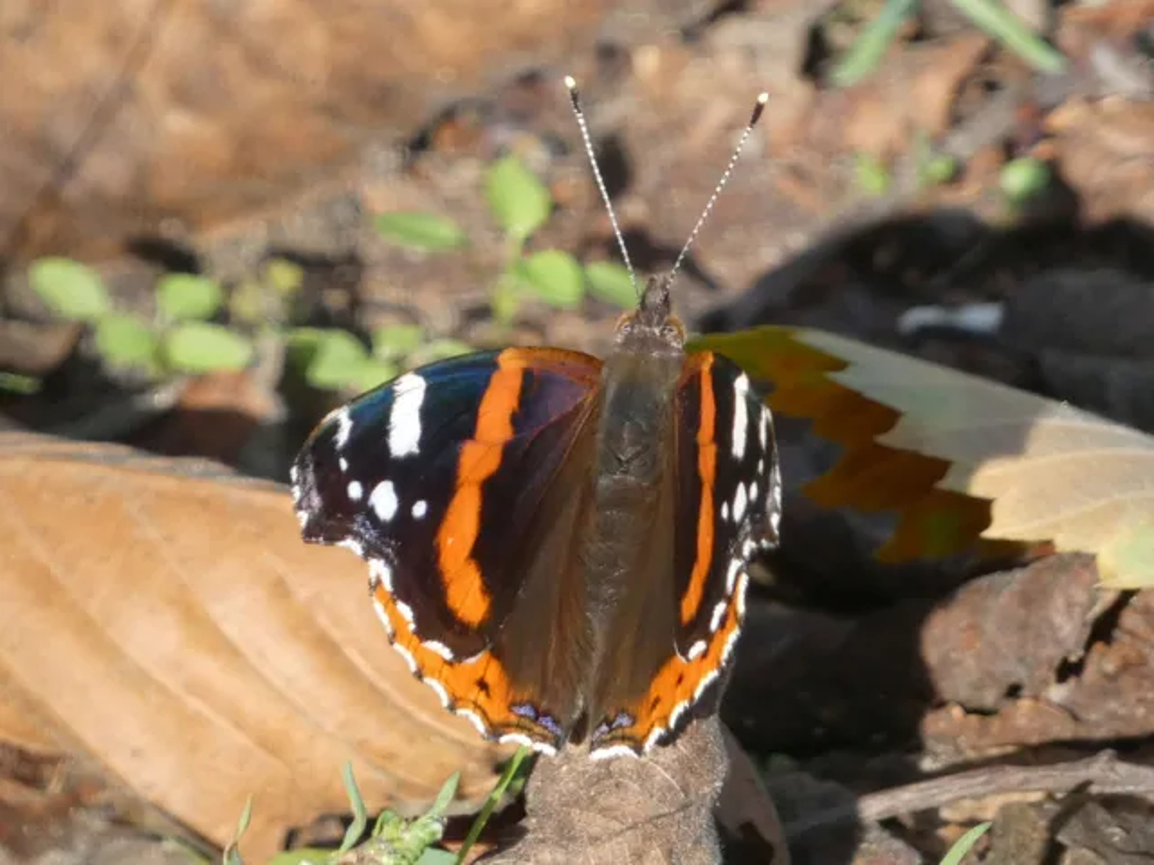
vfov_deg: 1.5
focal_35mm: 976
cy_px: 432
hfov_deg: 2.0
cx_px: 577
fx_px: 32537
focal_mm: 174.8
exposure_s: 1/125
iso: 320
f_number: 5.6
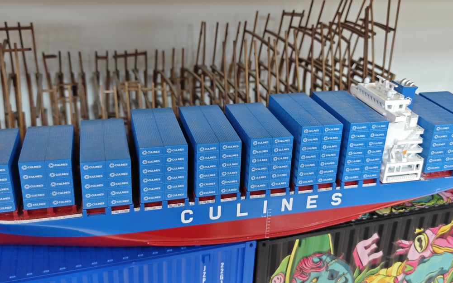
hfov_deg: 51.5
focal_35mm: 38
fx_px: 469
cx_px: 231
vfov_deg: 33.6
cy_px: 136
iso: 400
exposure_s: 1/50
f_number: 1.9
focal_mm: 8.7
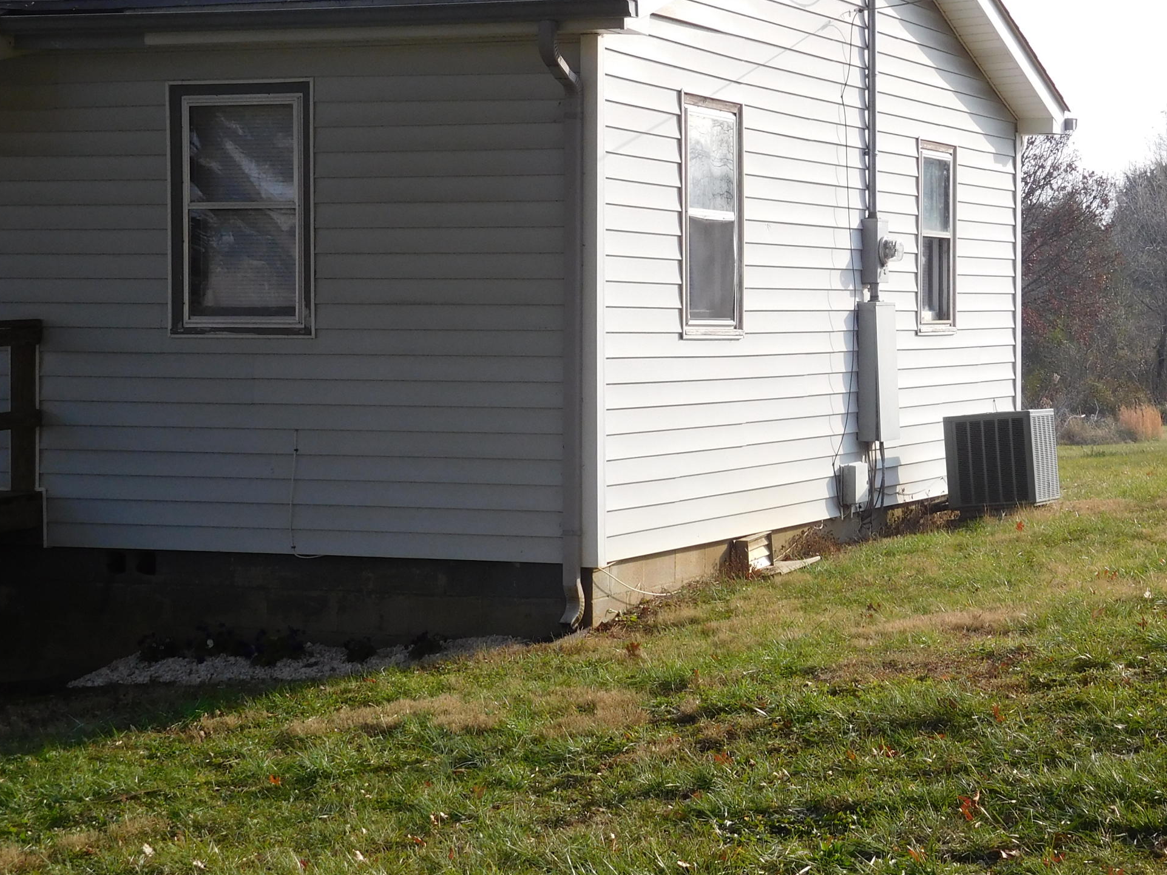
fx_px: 2629
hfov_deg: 24.8
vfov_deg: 18.9
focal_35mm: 78
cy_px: 371
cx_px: 814
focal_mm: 8.9
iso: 125
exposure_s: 1/400
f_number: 4.1
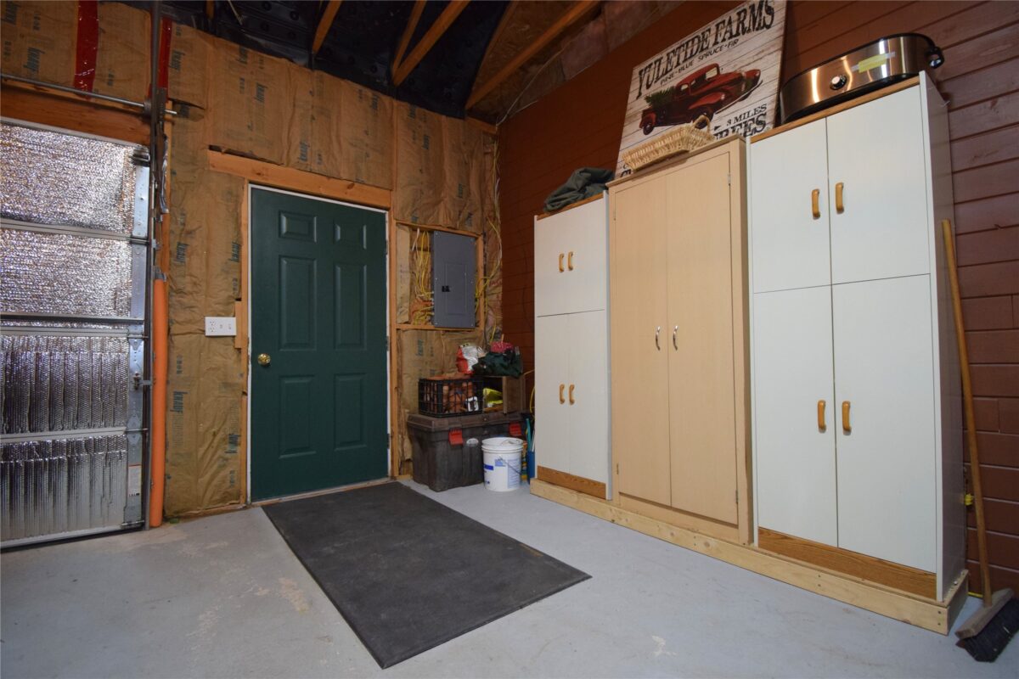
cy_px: 340
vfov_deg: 77.3
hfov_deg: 100.4
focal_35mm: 15
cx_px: 510
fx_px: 425
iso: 1400
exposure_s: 1/60
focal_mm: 10
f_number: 4.5
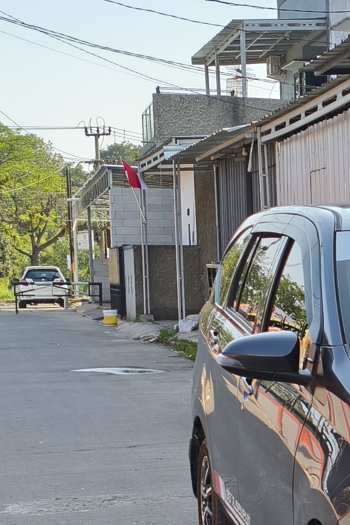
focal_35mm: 91
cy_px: 394
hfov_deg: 13.7
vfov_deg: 22.2
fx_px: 1327
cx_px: 599
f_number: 1.5
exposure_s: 1/266
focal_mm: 4.94
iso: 80
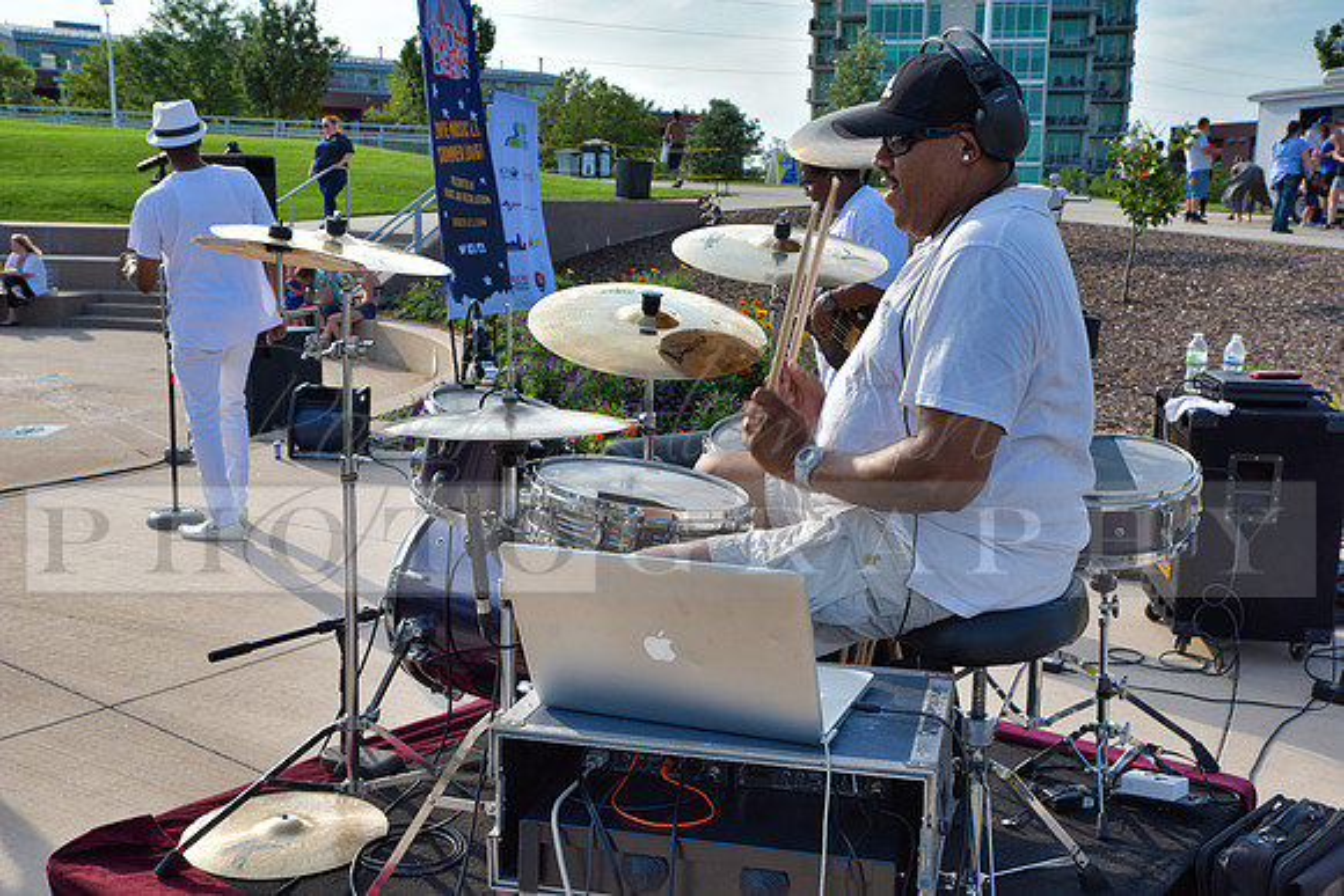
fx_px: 1494
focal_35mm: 40
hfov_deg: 48.4
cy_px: 448
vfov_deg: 33.4
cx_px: 672
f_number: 9
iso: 200
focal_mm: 40
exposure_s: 1/320
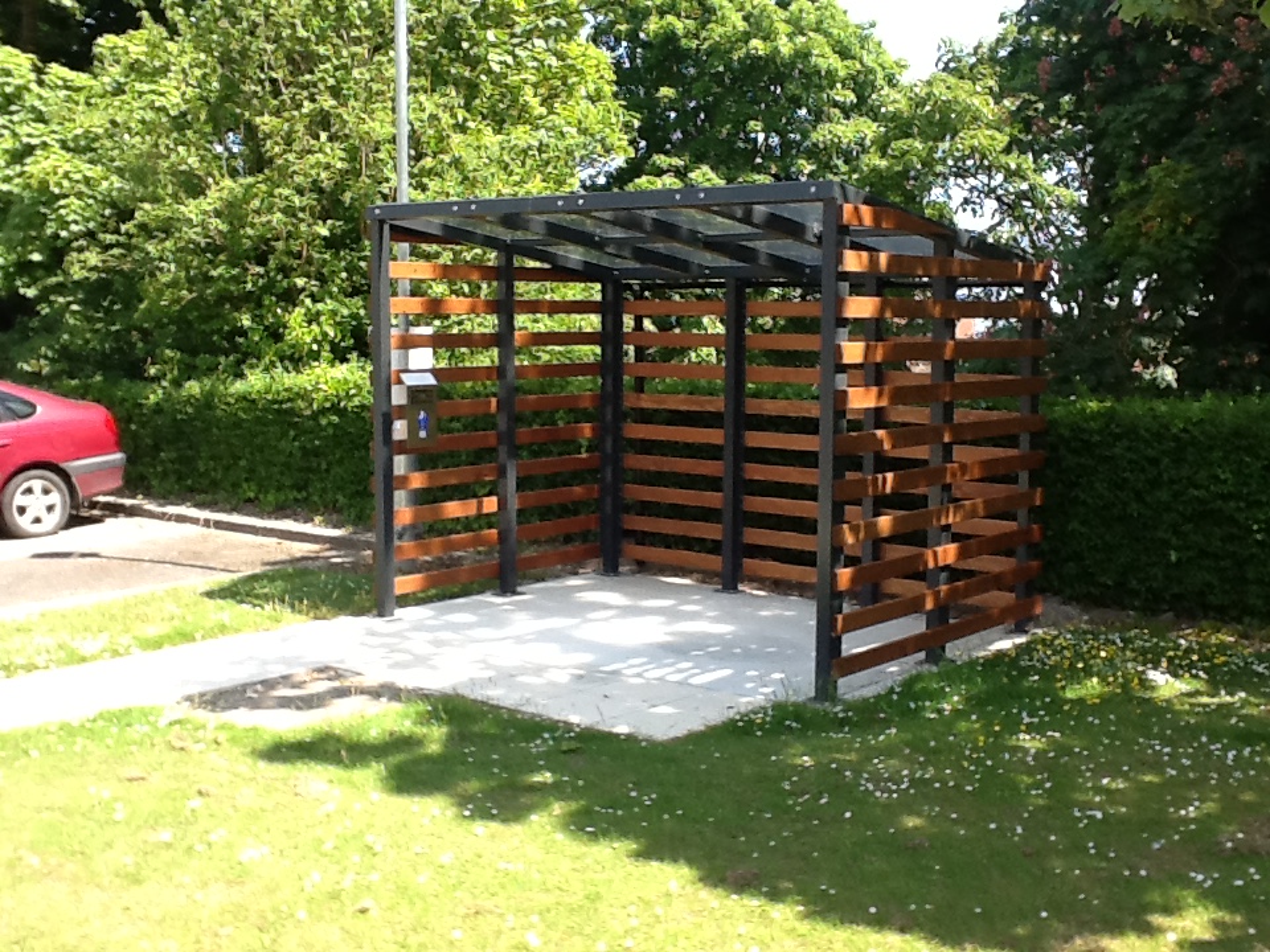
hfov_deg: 42.9
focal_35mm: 44
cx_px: 635
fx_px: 1614
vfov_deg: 32.9
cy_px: 476
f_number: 2.4
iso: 40
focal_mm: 2.03
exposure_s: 1/338
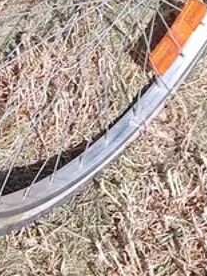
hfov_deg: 11.3
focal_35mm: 121
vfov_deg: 14.5
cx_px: 378
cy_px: -208
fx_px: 965
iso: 100
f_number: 1.8
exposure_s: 1/1149
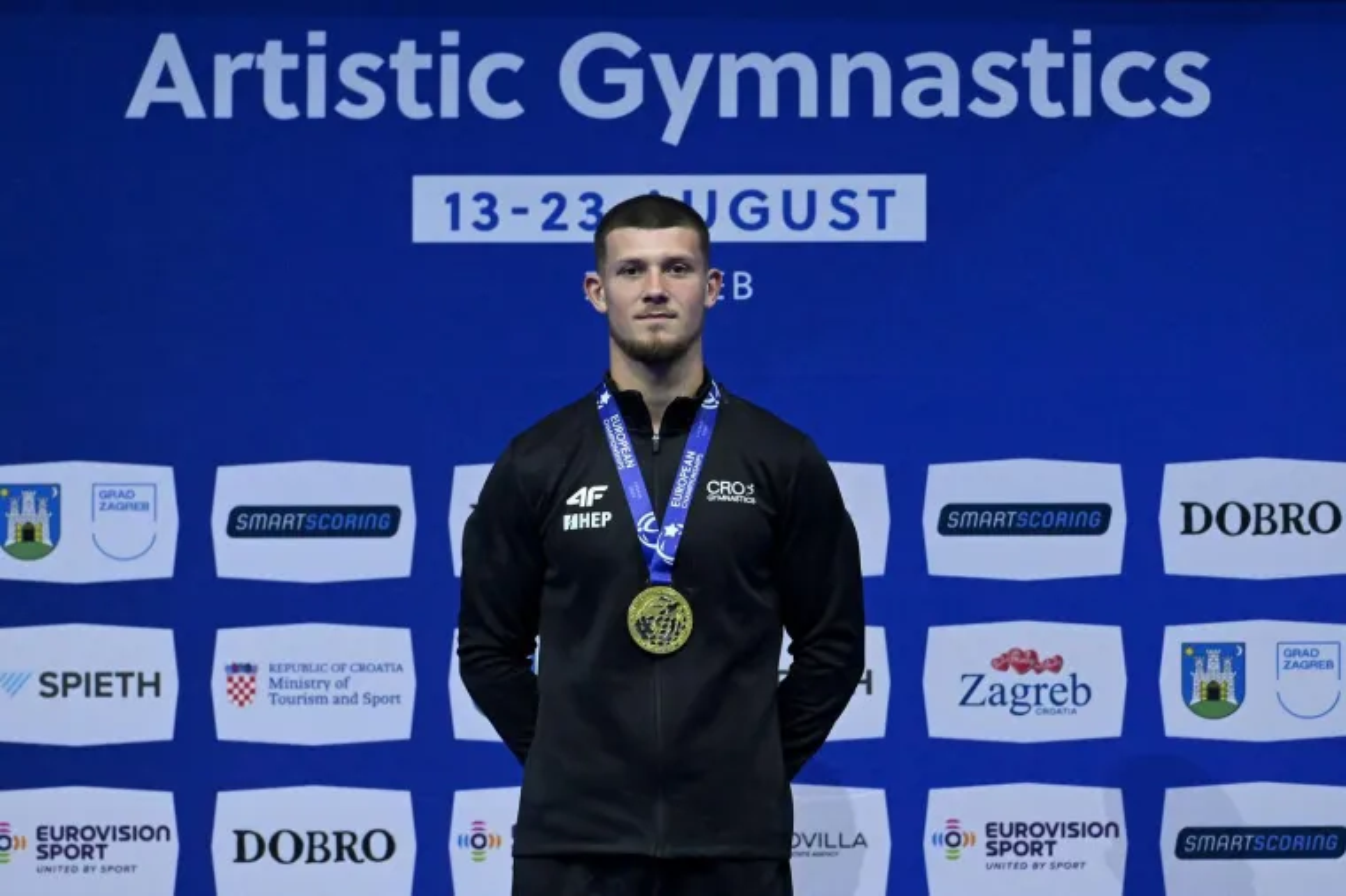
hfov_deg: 10.3
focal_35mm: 200
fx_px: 7474
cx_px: 673
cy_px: 448
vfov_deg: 6.9
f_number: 4
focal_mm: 200
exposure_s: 1/800
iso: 6400
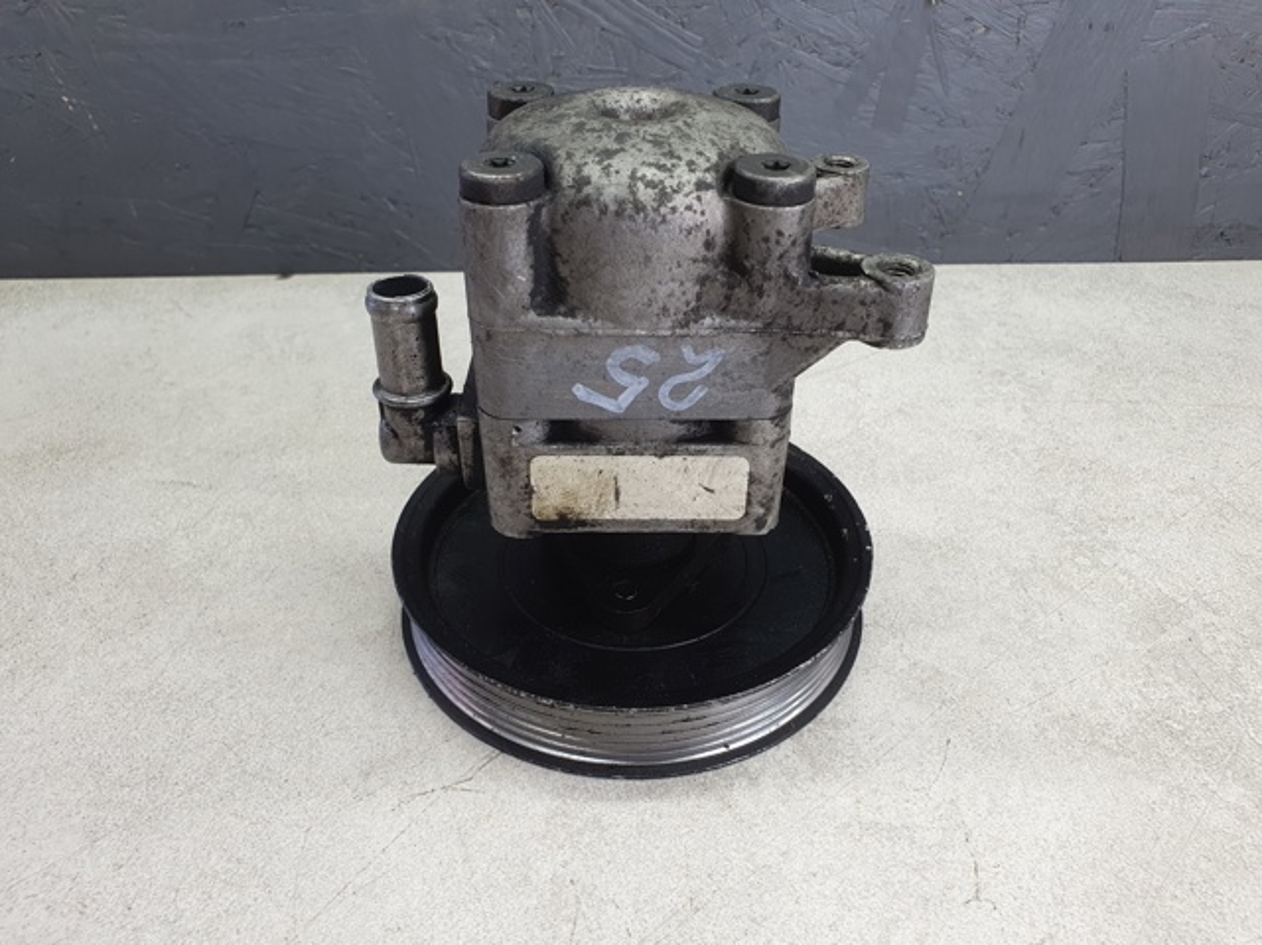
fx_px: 947
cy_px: 472
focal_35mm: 26
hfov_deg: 67.3
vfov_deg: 53.0
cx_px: 631
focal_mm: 4.32
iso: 80
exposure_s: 1/100
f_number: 2.4
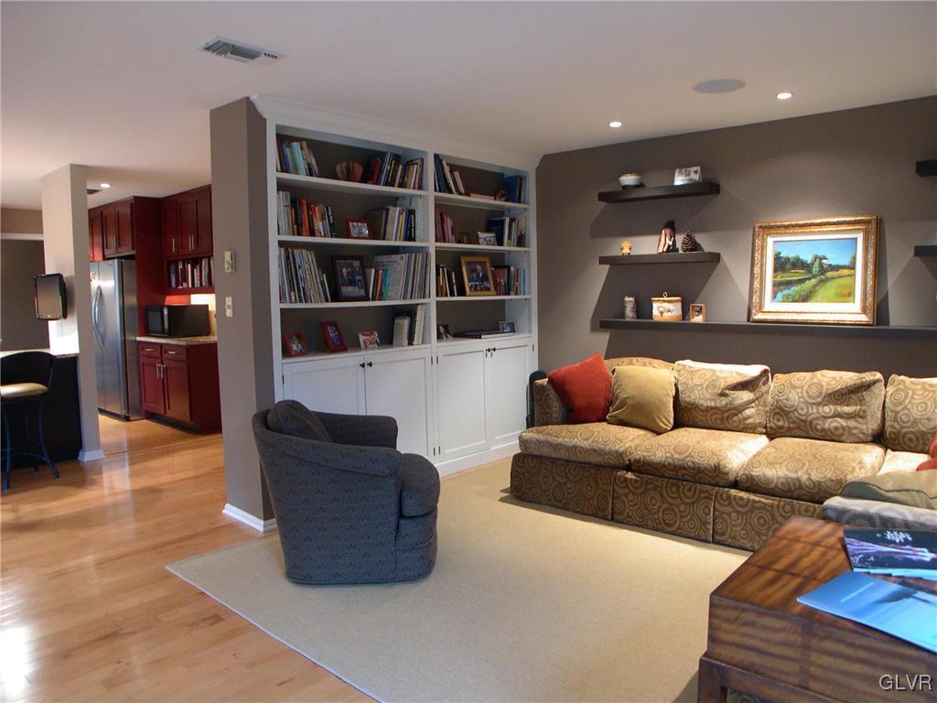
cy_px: 352
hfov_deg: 49.0
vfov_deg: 37.7
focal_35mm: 38
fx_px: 1029
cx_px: 468
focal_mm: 8
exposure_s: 1/4.6
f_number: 2.8
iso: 264
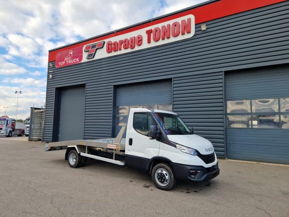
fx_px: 192
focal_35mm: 23
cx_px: 144
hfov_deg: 73.9
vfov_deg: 58.9
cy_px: 108
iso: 50
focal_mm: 5.4
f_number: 1.8
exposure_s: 1/3559
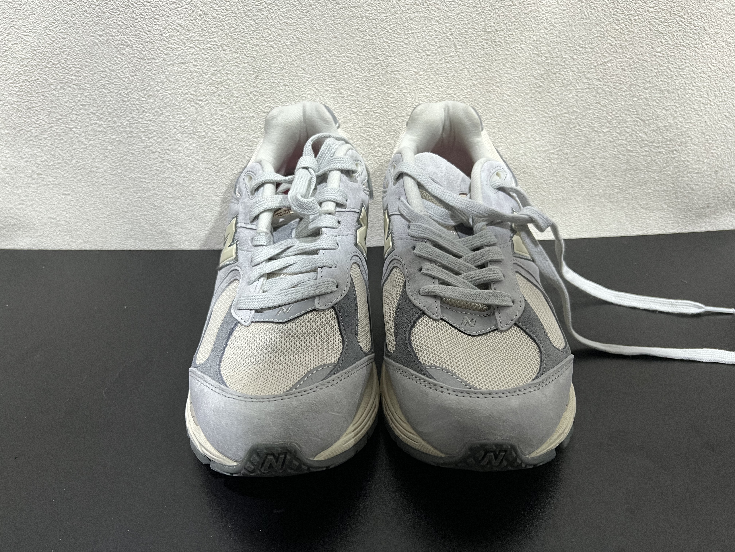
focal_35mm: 26
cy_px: 276
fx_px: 552
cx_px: 368
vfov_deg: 53.1
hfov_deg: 67.3
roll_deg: +2.2
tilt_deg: -34.8
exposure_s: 1/50
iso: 200
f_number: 1.5
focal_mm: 5.7
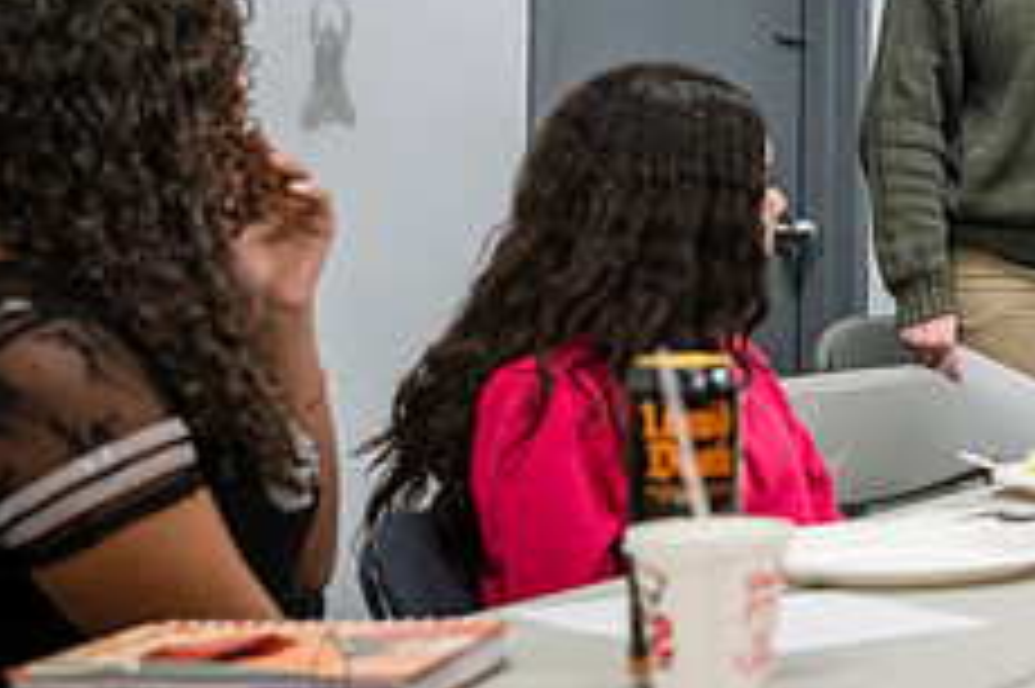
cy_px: 49
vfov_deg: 15.0
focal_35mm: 90
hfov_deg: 21.3
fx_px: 2586
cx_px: 1192
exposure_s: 1/400
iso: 4000
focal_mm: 35
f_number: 4
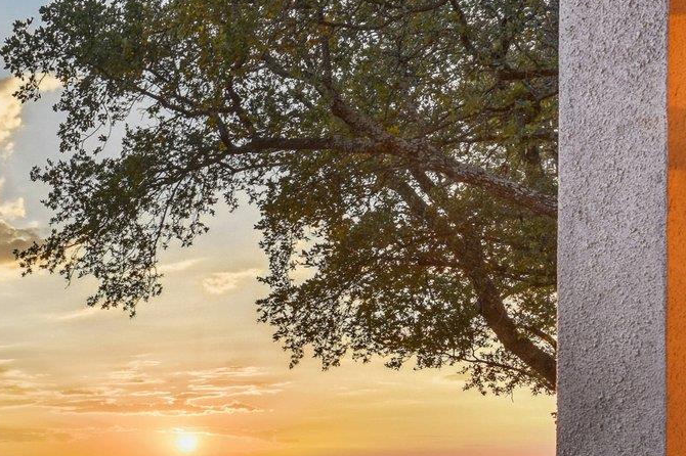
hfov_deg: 30.2
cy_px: 492
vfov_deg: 24.4
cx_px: -207
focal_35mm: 52
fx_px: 990
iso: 100
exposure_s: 1/50
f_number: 8
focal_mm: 17
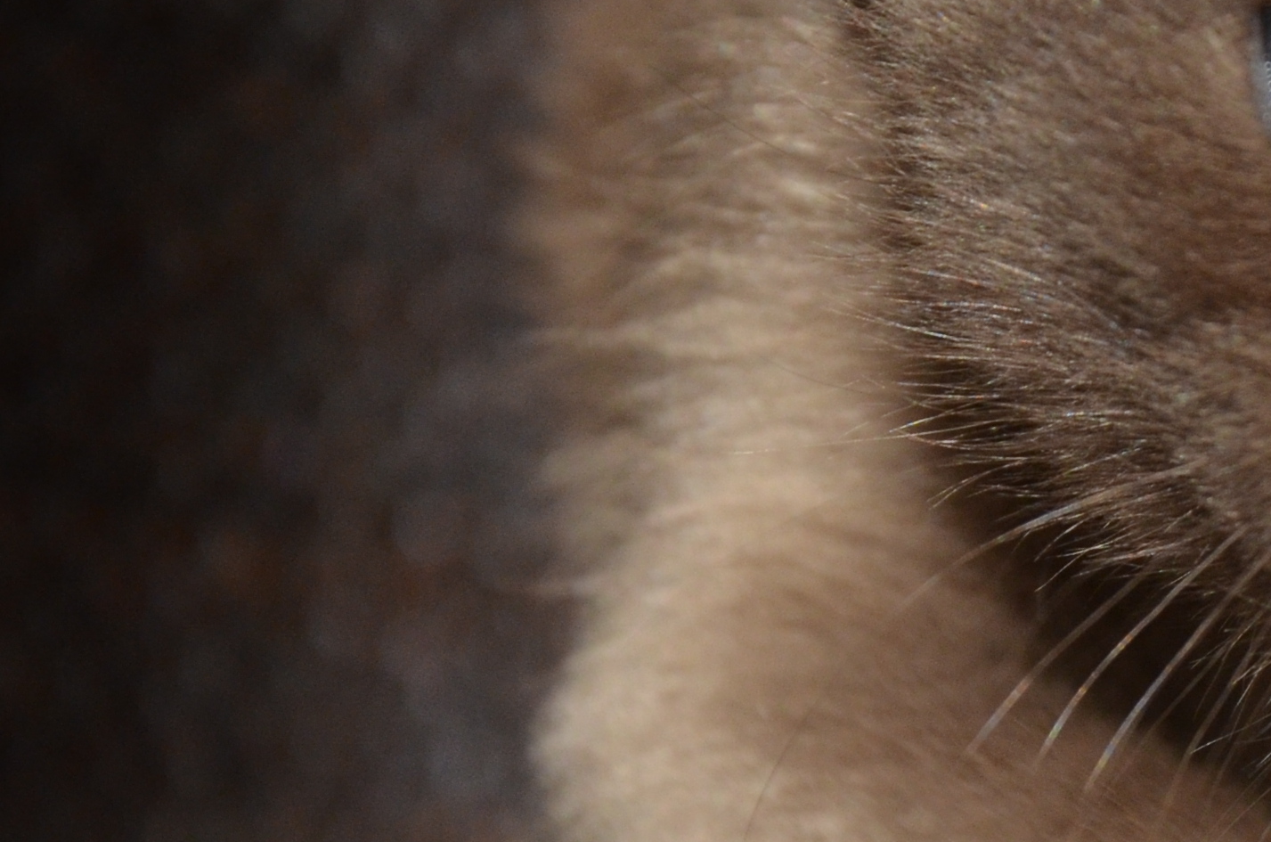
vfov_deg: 4.0
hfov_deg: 6.0
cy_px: 508
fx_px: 12049
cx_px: 1482
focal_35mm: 342
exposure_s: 1/500
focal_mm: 66
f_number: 5.3
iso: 800
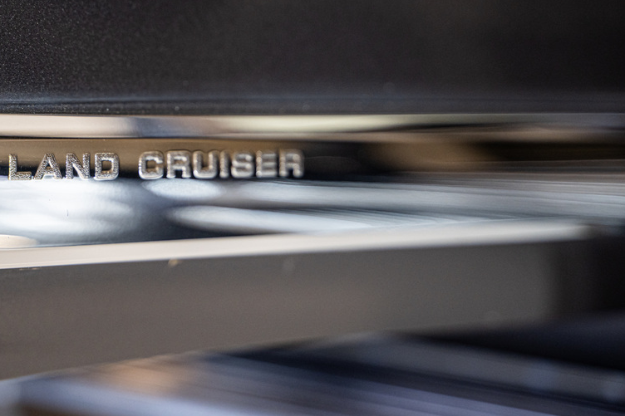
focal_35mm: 102
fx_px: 1770
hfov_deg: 20.0
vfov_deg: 13.4
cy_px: 166
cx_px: 261
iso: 1000
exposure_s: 1/125
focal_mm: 75
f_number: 2.8
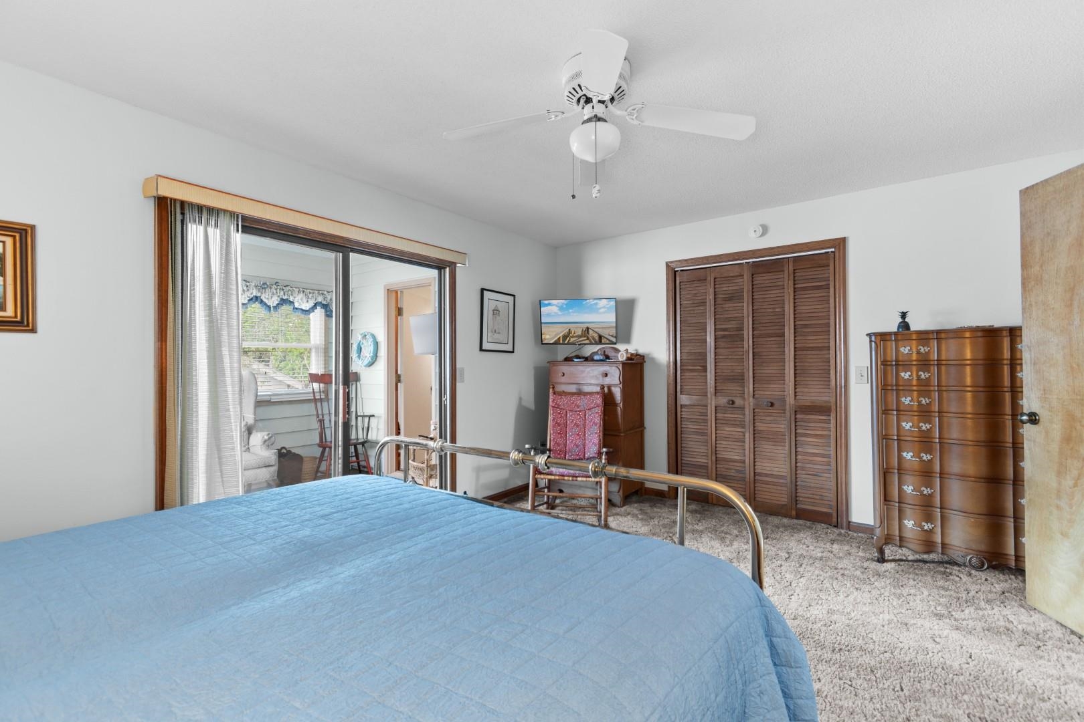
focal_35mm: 15
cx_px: 542
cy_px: 361
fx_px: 452
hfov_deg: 100.4
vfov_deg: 77.3
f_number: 4.5
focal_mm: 10
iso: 100
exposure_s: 1.6
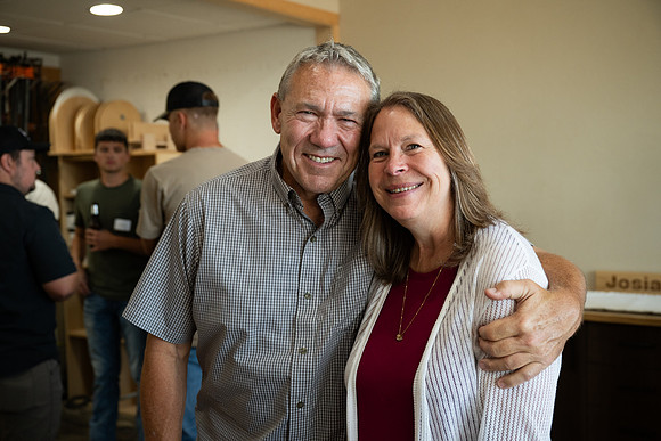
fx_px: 808
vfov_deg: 30.5
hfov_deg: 44.5
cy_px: 220
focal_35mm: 44
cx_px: 330
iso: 1000
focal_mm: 44
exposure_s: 1/250
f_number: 4
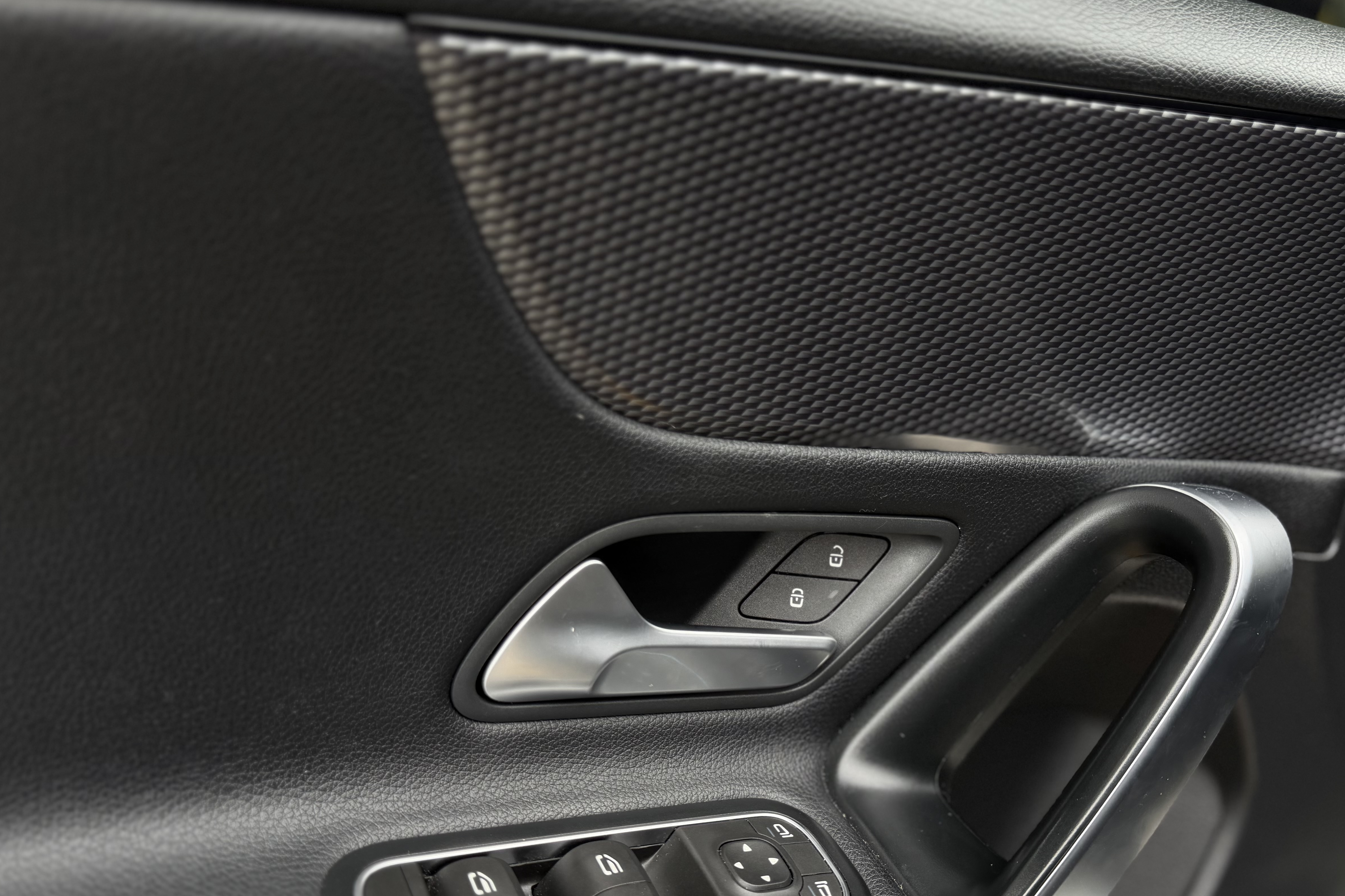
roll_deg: -9.6
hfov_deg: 61.9
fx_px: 1121
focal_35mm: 30
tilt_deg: -25.2
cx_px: 715
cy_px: 555
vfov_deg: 43.3
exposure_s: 1/403
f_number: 1.78
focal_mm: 6.76
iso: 80
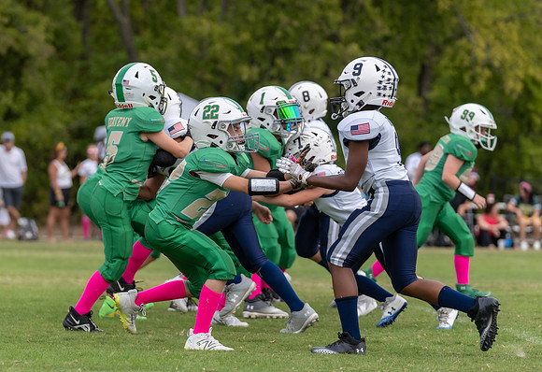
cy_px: 167
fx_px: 3159
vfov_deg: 6.7
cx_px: 205
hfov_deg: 9.8
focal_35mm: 208
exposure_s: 1/1250
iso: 200
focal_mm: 138
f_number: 3.5
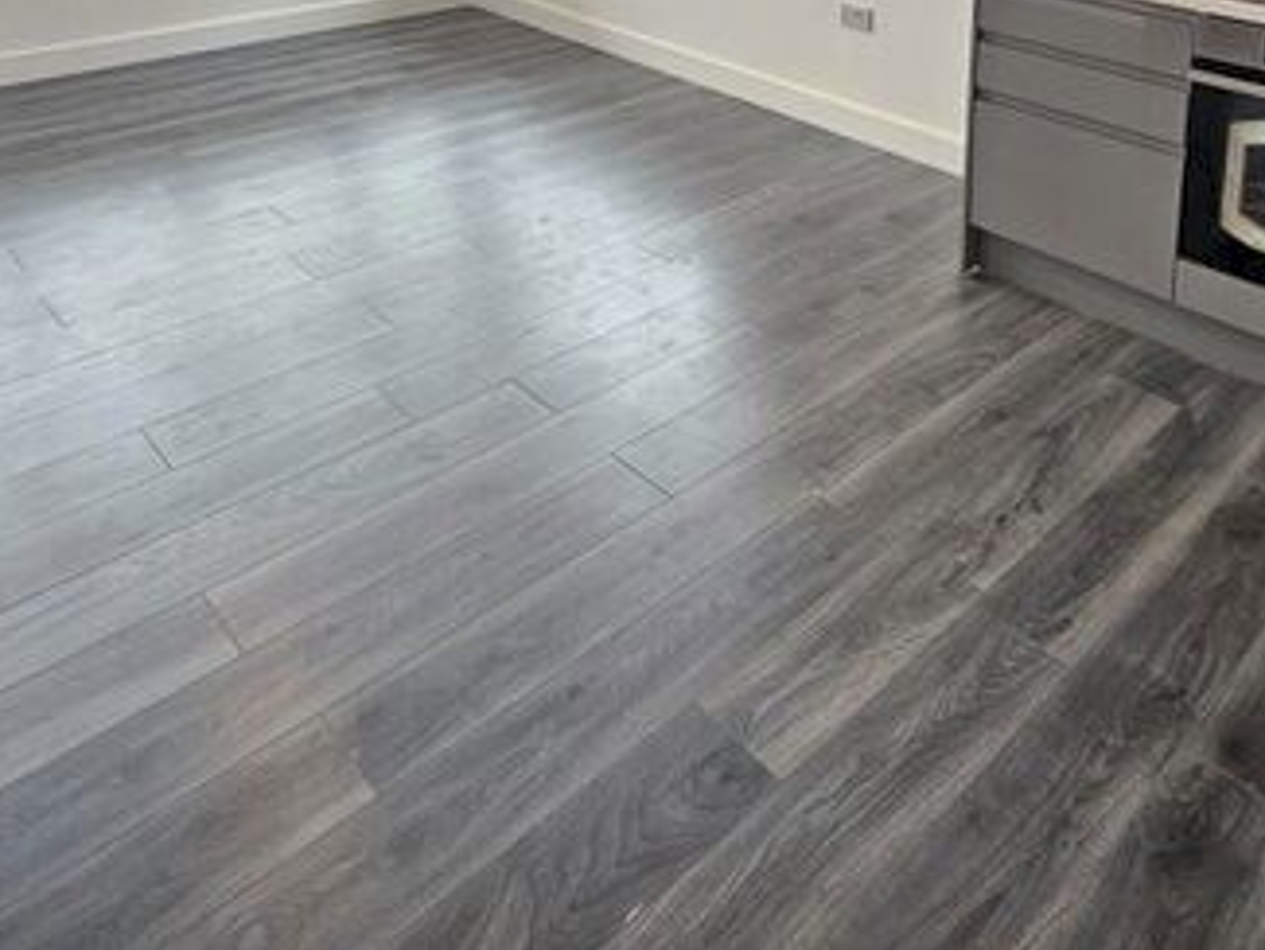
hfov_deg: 62.2
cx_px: 821
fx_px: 1024
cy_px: -68
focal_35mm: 28
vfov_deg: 41.0
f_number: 2.2
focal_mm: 2.2
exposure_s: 1/50
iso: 160
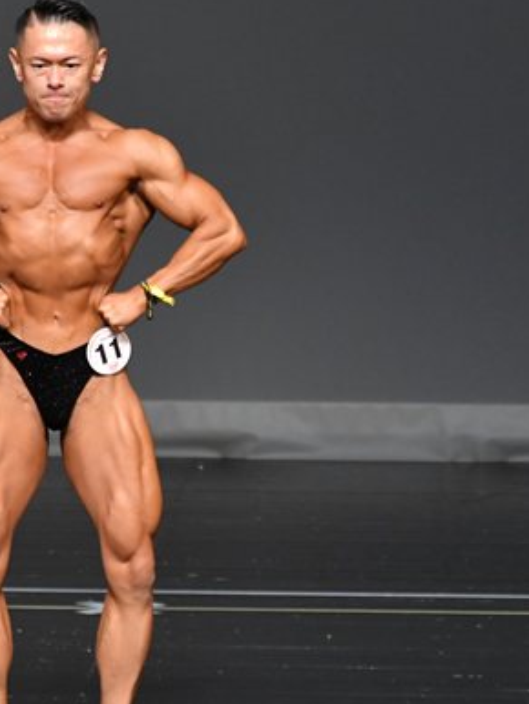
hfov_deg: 2.2
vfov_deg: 3.0
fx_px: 13535
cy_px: 401
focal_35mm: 665
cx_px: 121
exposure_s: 1/400
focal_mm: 230
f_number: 5.6
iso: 2500
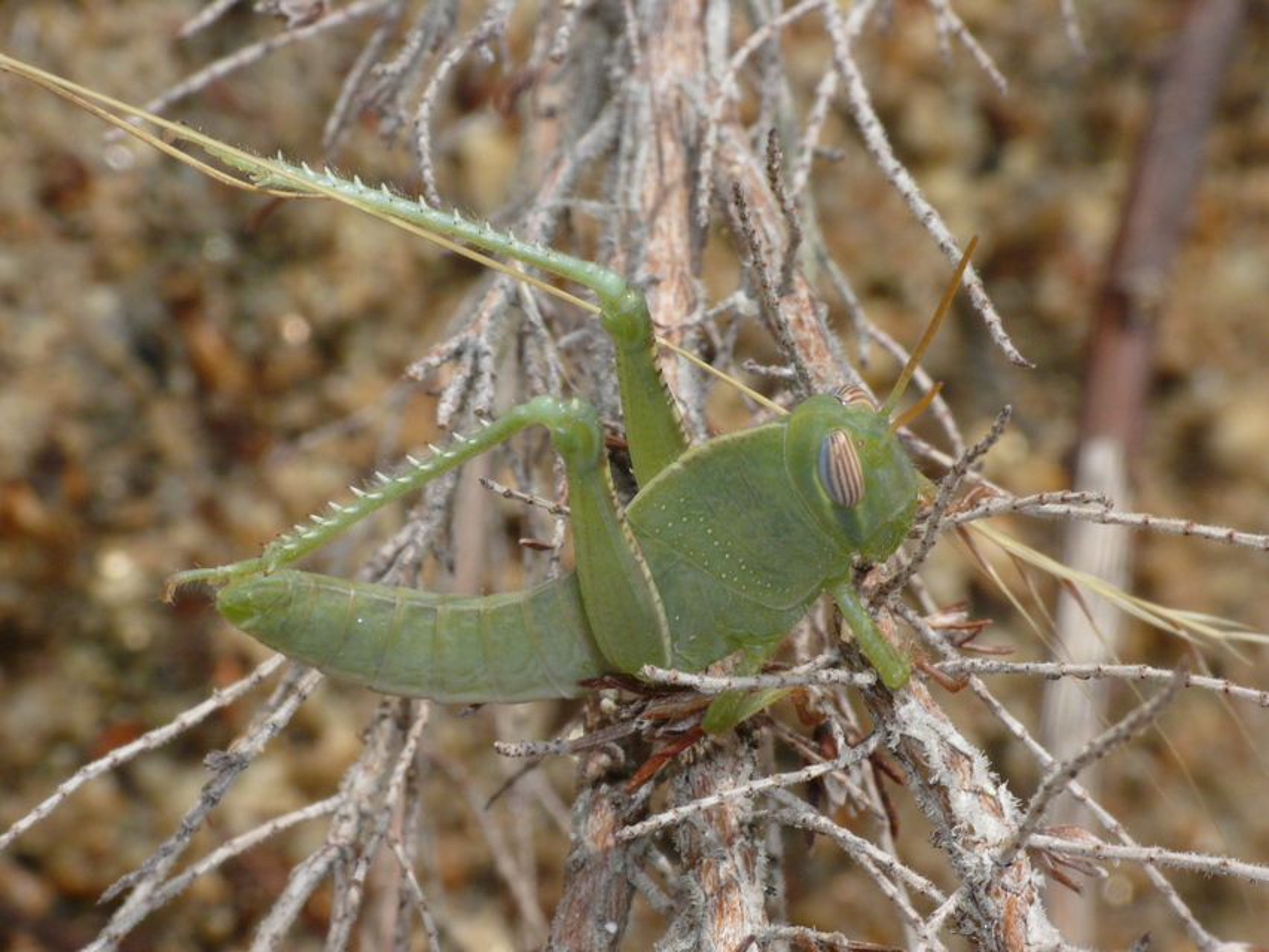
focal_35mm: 147
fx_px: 5390
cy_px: 476
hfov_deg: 13.4
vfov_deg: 10.1
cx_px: 634
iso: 200
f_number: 11
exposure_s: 1/125
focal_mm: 31
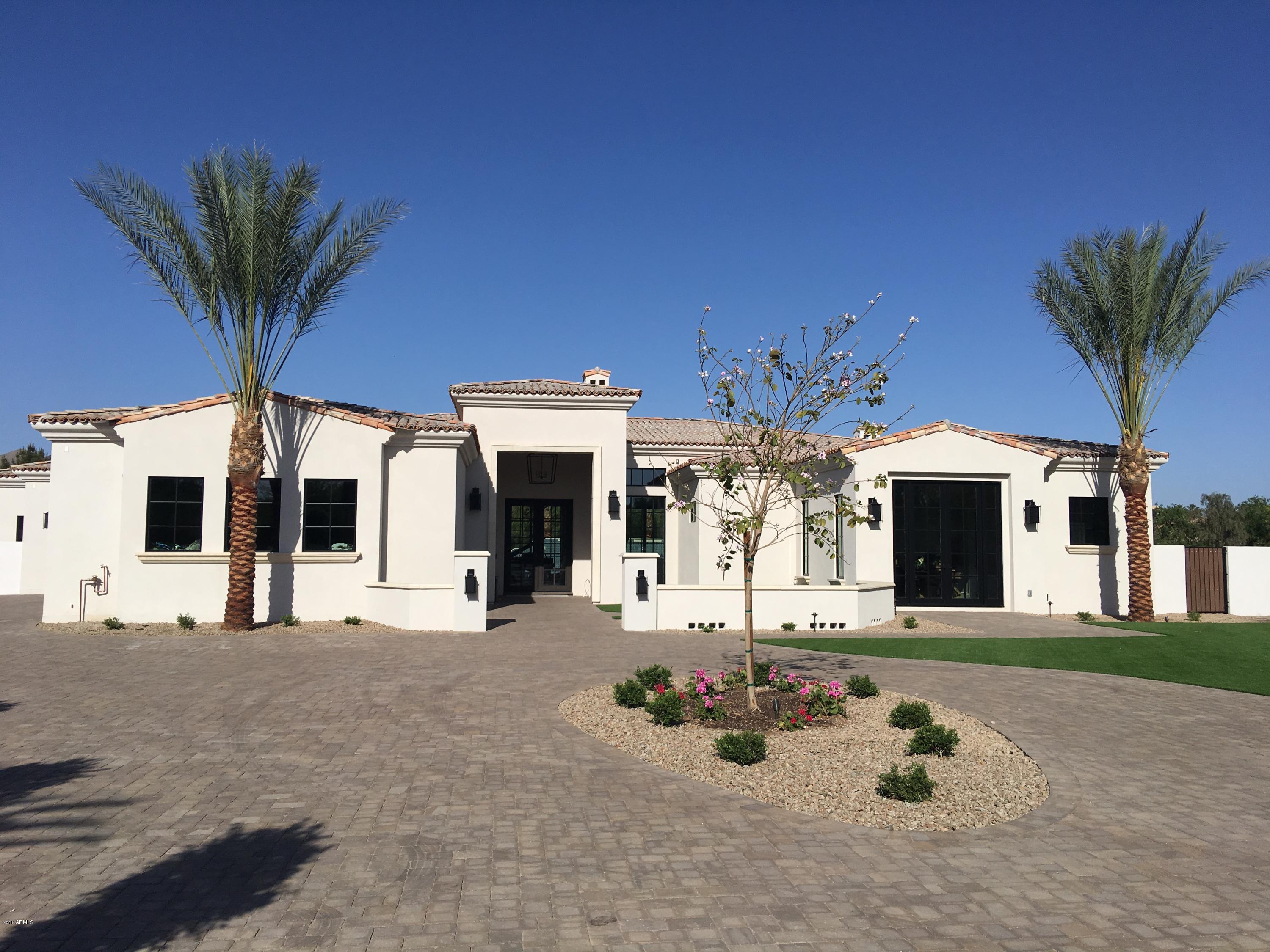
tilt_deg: +5.8
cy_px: 476
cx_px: 635
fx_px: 1064
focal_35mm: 29
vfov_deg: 48.2
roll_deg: -1.1
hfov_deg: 61.7
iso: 25
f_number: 2.2
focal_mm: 4.15
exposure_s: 1/4274
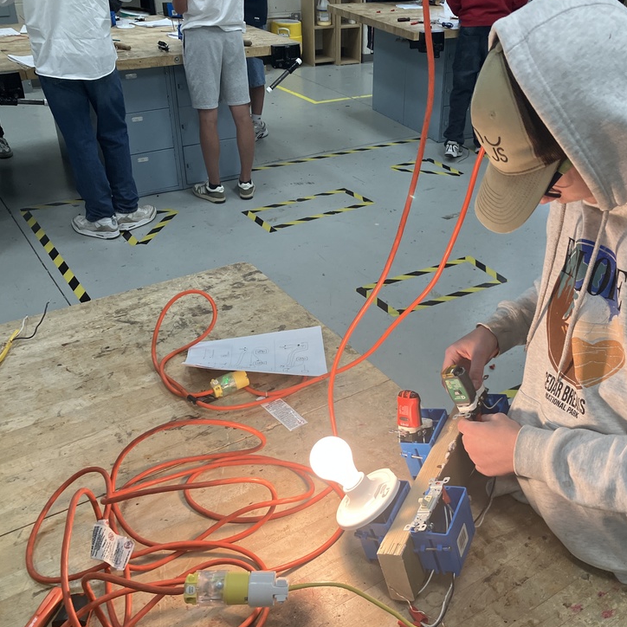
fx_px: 717
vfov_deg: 47.2
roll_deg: -2.1
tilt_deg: -31.2
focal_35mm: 35
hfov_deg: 47.0
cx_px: 373
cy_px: 320
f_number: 1.8
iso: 80
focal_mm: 3.99
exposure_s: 1/120
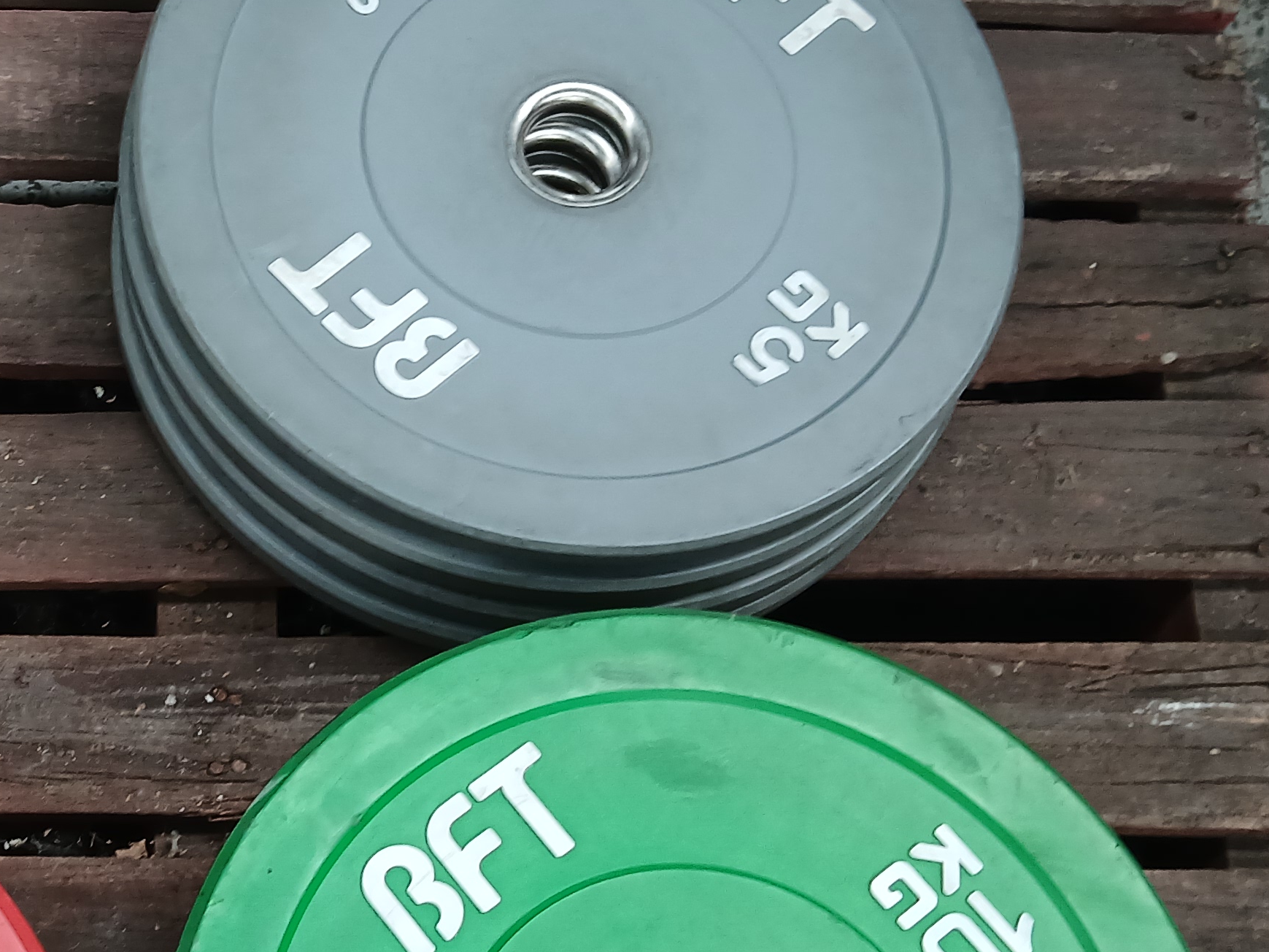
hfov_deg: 30.0
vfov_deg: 23.7
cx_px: 66
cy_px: 751
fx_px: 2236
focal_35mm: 61
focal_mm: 3.98
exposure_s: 1/50
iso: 80
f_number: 1.8
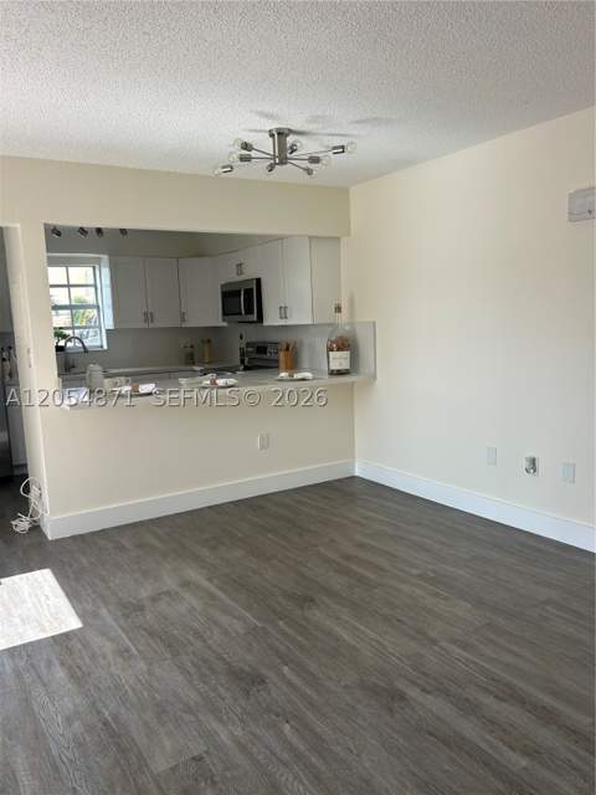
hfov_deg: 53.1
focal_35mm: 26
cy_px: 398
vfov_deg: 67.3
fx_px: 597
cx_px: 298
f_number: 1.5
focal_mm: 5.7
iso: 40
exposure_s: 1/203
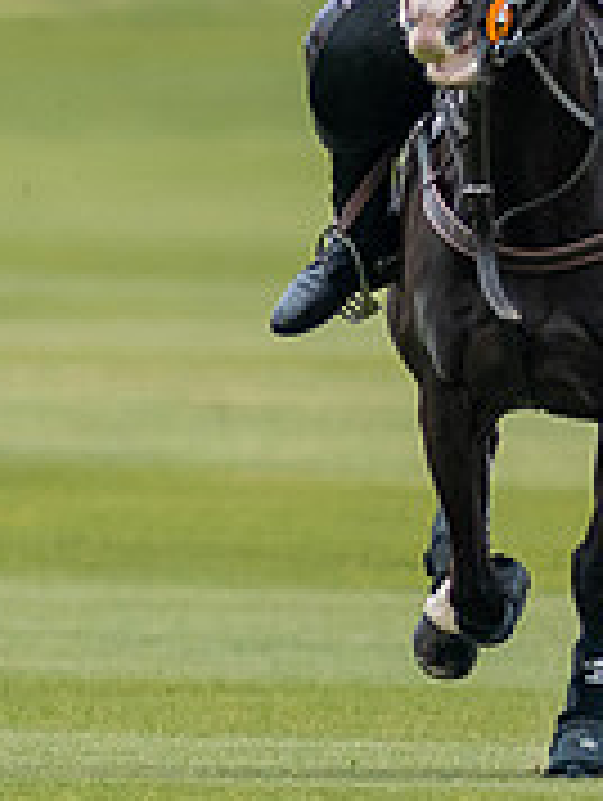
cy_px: 55
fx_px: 52690
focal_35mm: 2274
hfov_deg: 0.7
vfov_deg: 0.9
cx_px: -556
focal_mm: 300
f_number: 2.8
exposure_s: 1/2500
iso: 320
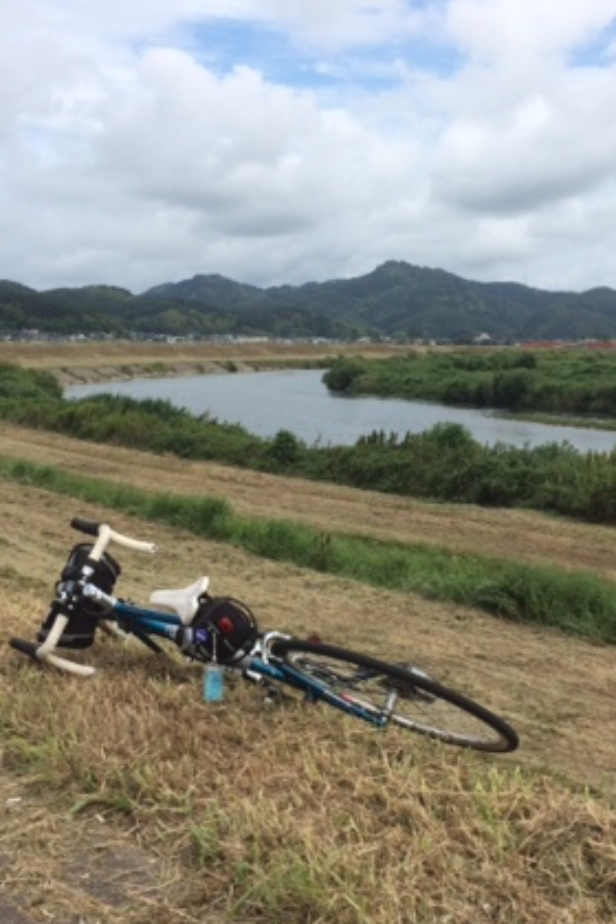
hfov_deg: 29.2
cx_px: 356
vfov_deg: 42.7
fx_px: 1181
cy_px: 455
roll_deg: +0.0
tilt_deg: -7.8
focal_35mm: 46
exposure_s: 1/2740
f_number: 2.2
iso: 32
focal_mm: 4.15
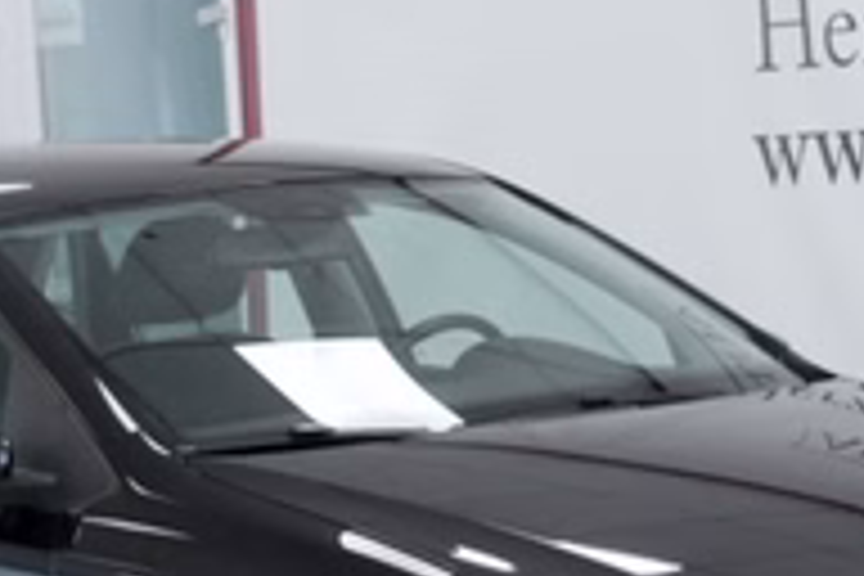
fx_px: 4152
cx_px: 284
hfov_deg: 11.9
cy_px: 495
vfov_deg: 7.9
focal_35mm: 173
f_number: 4.1
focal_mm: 20
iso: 320
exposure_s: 1/60
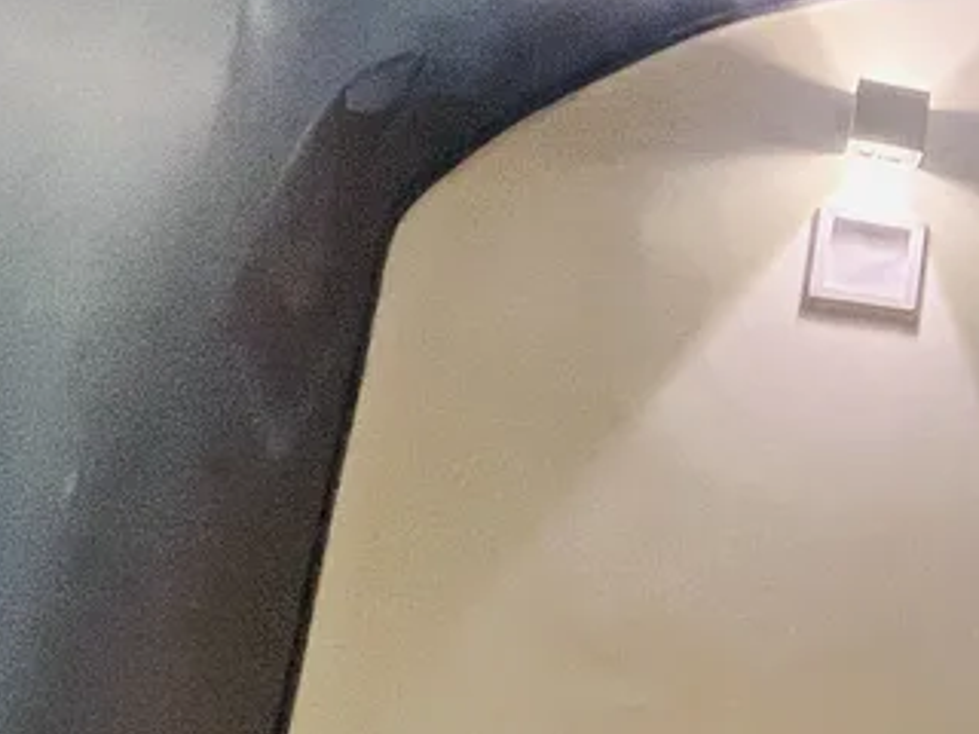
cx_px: 1631
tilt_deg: +13.7
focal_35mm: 52
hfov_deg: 24.1
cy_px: 379
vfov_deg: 28.0
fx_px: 1471
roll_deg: -3.2
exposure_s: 1/60
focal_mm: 1.57
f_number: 1.8
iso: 320
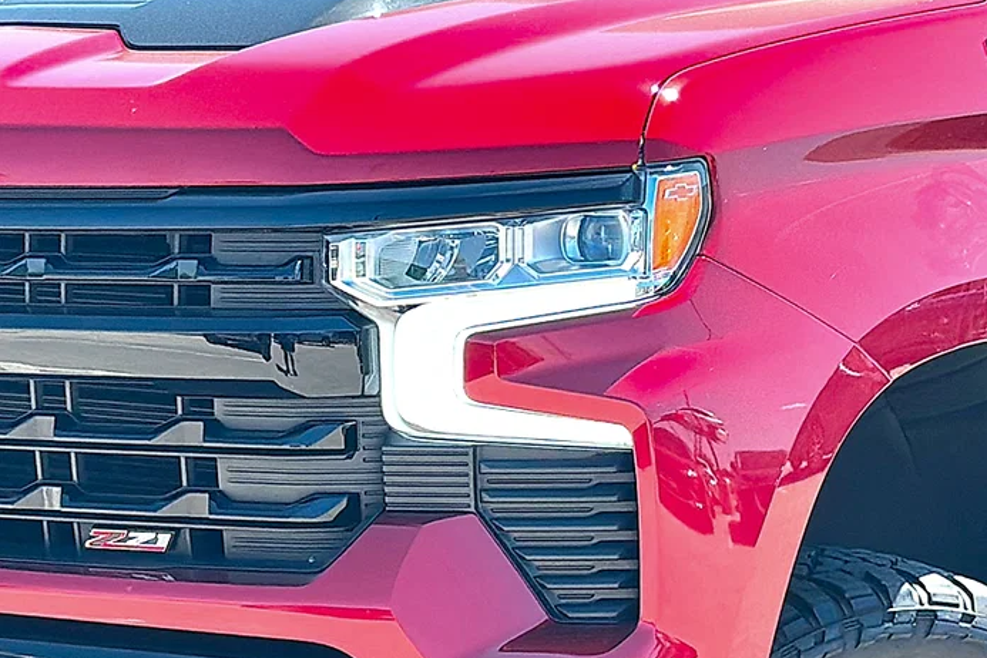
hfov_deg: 19.5
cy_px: 296
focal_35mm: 105
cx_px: 497
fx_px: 2879
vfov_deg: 13.0
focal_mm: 6.86
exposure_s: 1/1522
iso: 100
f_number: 1.78
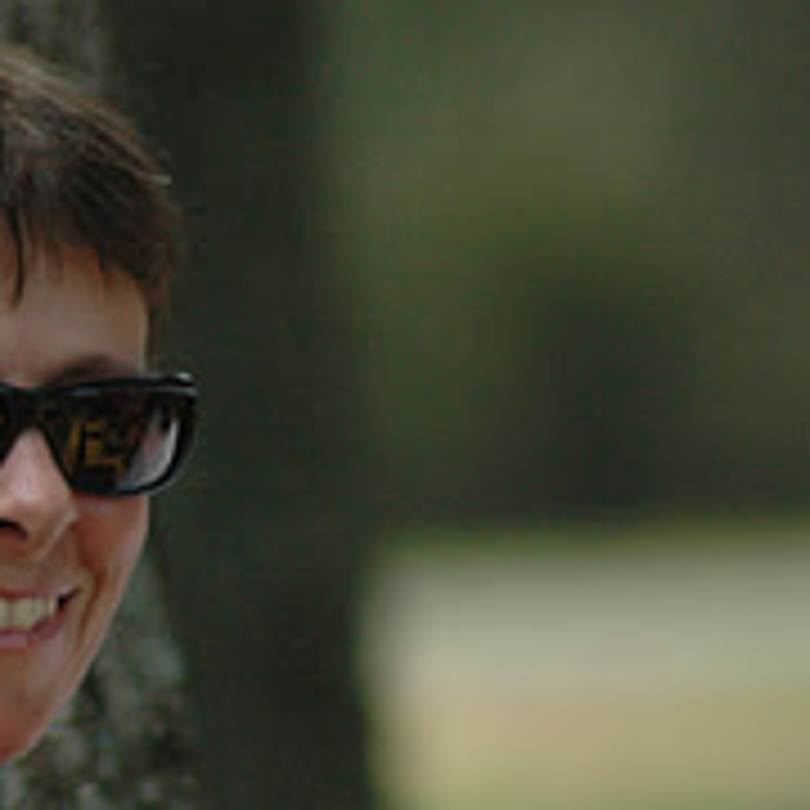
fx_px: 32563
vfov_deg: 1.4
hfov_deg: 1.4
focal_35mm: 1230
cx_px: 0
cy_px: 569
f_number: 5.6
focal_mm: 300
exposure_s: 1/500
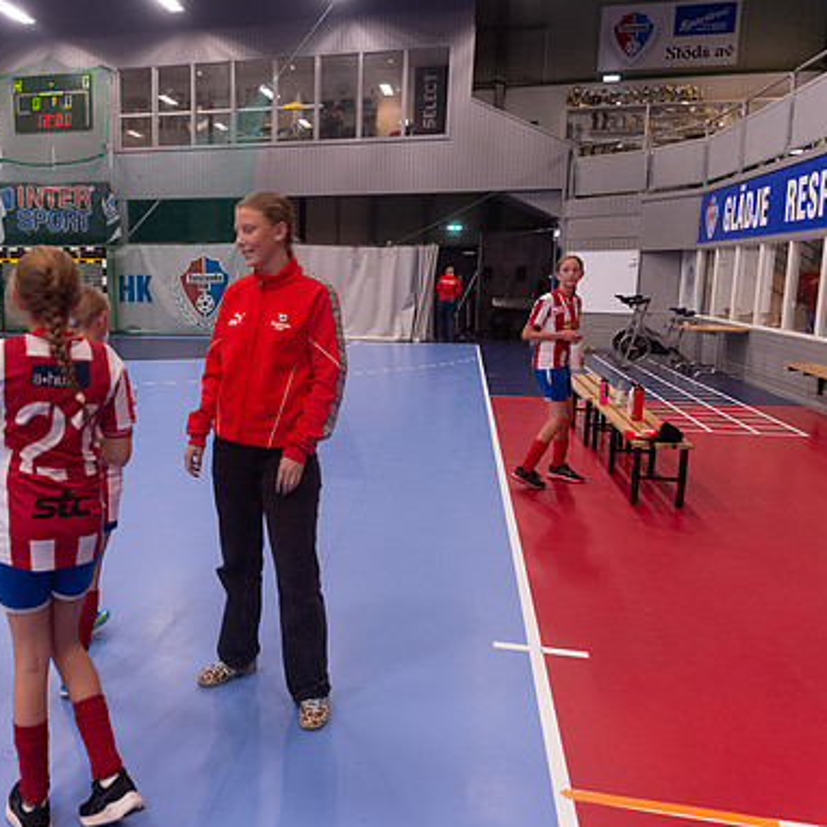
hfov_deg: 50.5
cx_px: 215
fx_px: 838
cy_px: 417
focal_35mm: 31
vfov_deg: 52.5
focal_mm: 24
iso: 1400
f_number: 3.2
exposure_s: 1/400
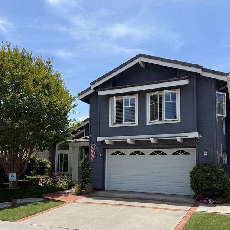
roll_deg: -0.9
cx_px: 109
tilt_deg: +6.9
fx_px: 256
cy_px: 137
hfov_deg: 48.4
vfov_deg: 48.2
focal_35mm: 34
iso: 80
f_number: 1.78
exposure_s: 1/4405
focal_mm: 6.76
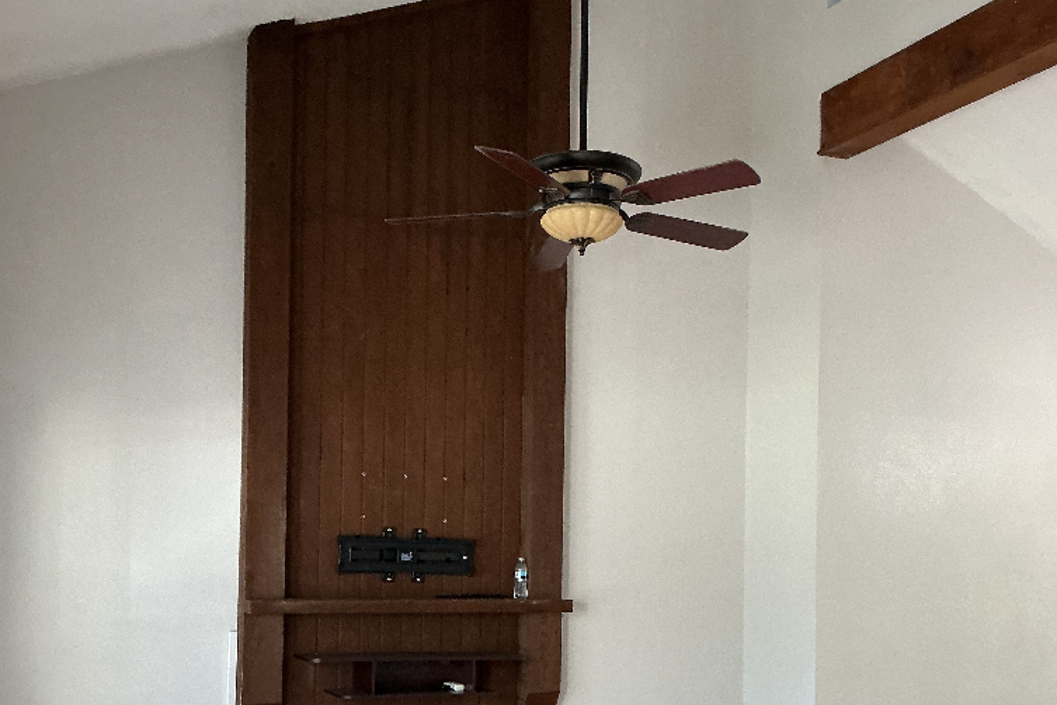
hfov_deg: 47.4
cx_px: 535
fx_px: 1204
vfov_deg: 31.9
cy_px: 545
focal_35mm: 41
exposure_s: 1/60
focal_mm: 3
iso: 160
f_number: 1.8
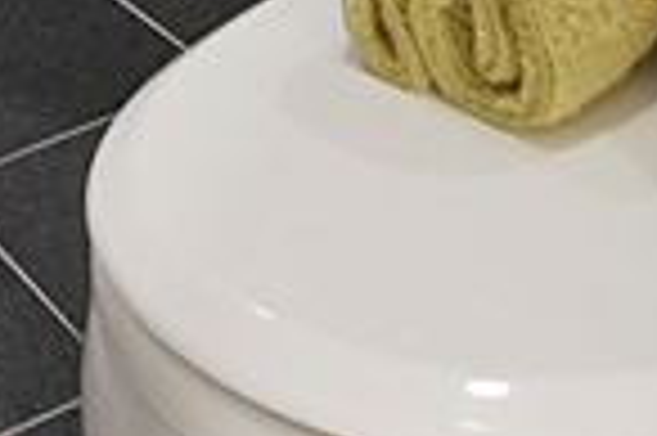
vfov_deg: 11.8
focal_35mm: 82
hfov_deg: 24.6
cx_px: 184
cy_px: -751
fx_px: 1495
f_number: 9
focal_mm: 10
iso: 800
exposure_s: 1/15
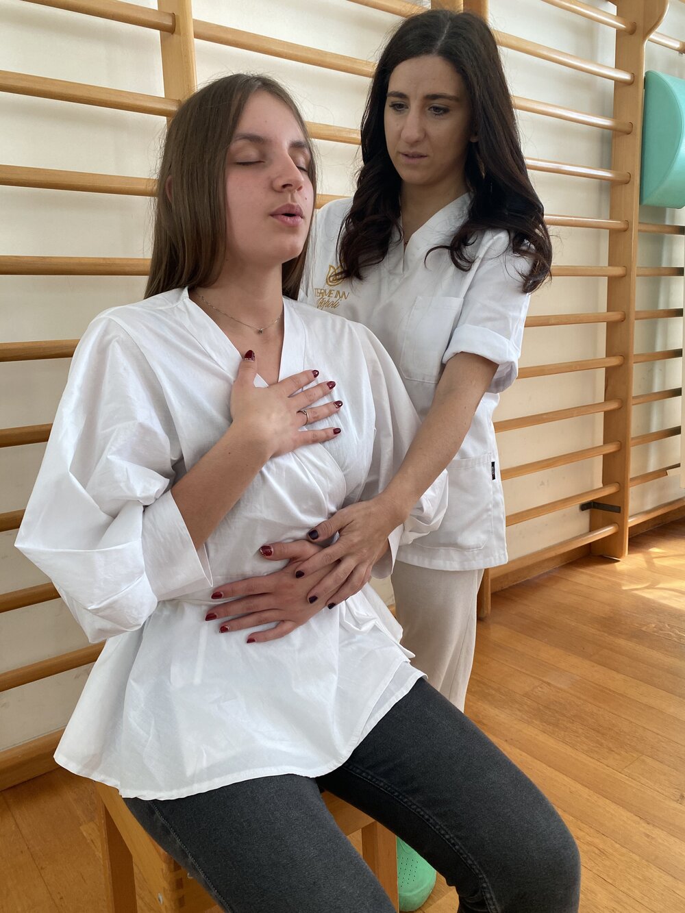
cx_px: 342
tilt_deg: -11.2
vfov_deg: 67.3
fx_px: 686
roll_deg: +1.9
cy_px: 456
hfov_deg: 53.1
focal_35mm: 26
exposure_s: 1/100
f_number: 1.8
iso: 125
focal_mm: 4.25
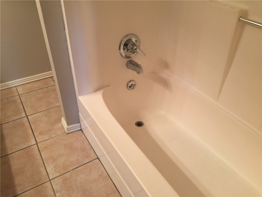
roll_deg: -0.4
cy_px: 98
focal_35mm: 29
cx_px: 131
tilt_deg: -36.2
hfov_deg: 61.7
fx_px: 219
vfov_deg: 48.2
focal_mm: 4.15
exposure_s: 1/15
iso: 64
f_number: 2.2
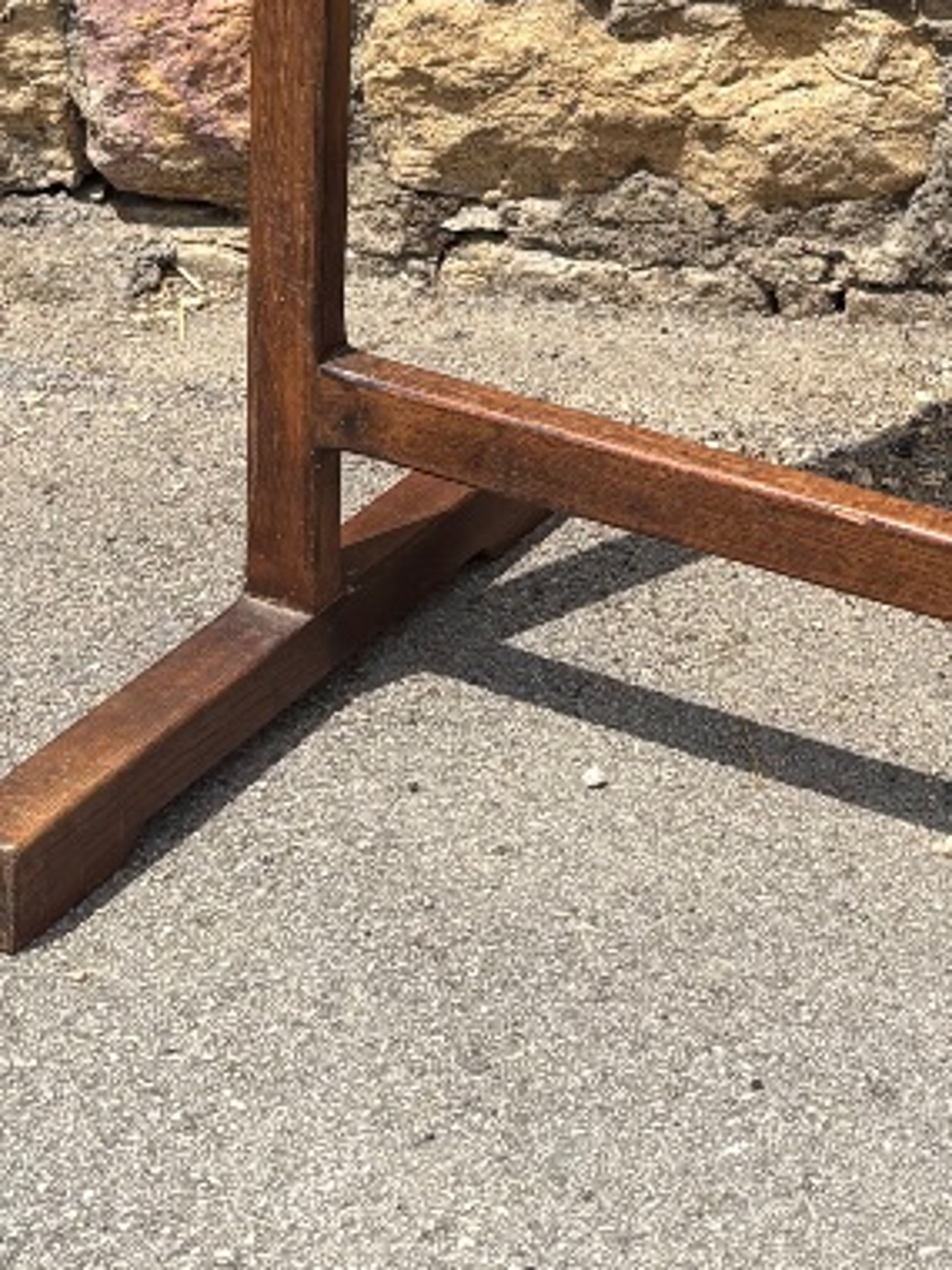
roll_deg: -2.7
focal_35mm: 82
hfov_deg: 17.5
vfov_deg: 21.3
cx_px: 969
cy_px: -438
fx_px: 3007
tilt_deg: -9.4
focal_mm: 5.96
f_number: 1.6
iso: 50
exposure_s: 1/2639
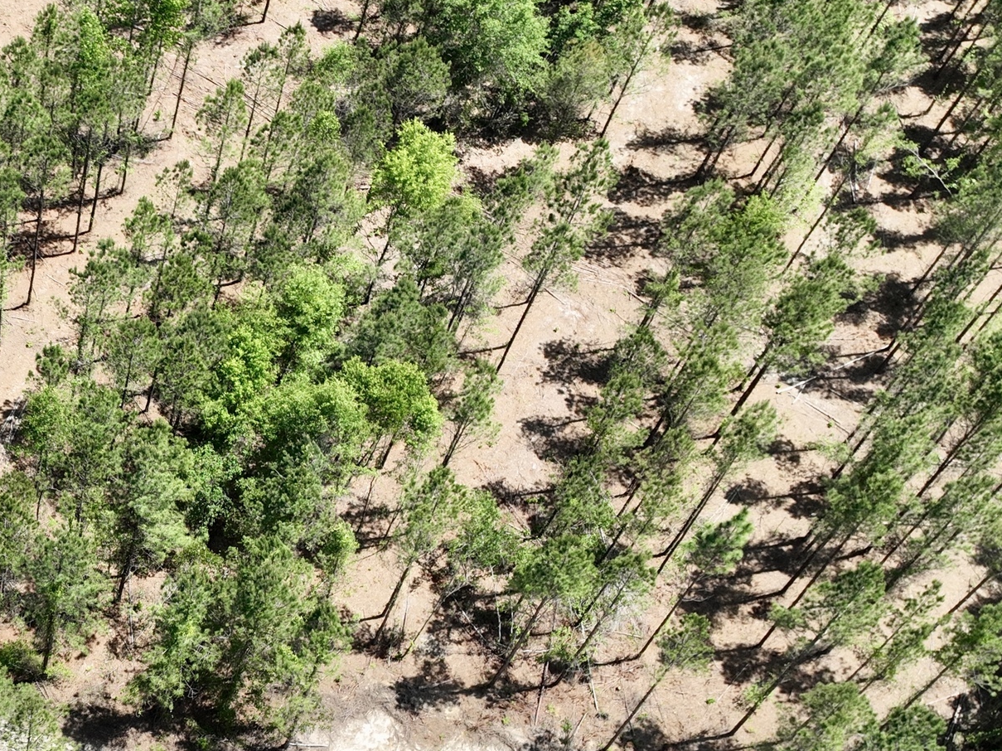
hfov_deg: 28.3
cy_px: 545
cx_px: -144
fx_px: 1765
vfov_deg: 23.8
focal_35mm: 61
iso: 100
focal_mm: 12.29
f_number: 2.8
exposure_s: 1/800
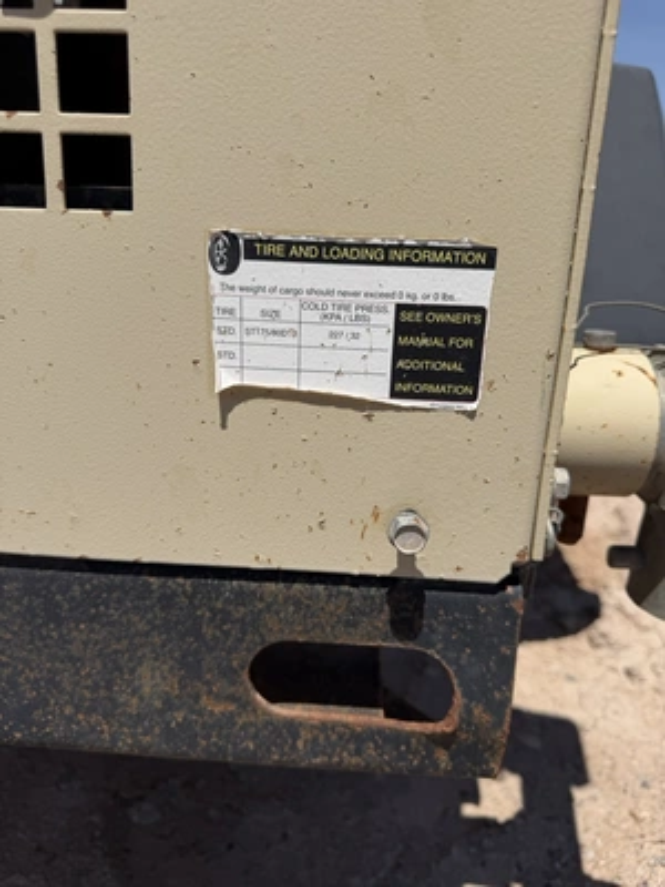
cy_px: 444
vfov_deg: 71.6
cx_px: 332
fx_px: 615
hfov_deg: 56.8
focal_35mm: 24
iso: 80
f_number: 1.78
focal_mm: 6.76
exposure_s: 1/9091
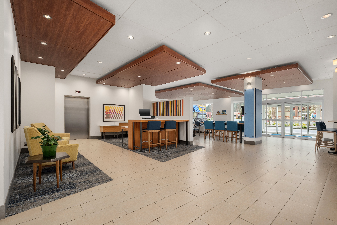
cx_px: 168
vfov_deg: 70.4
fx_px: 159
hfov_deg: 93.3
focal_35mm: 17
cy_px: 112
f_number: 10
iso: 400
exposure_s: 1/160
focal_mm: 17
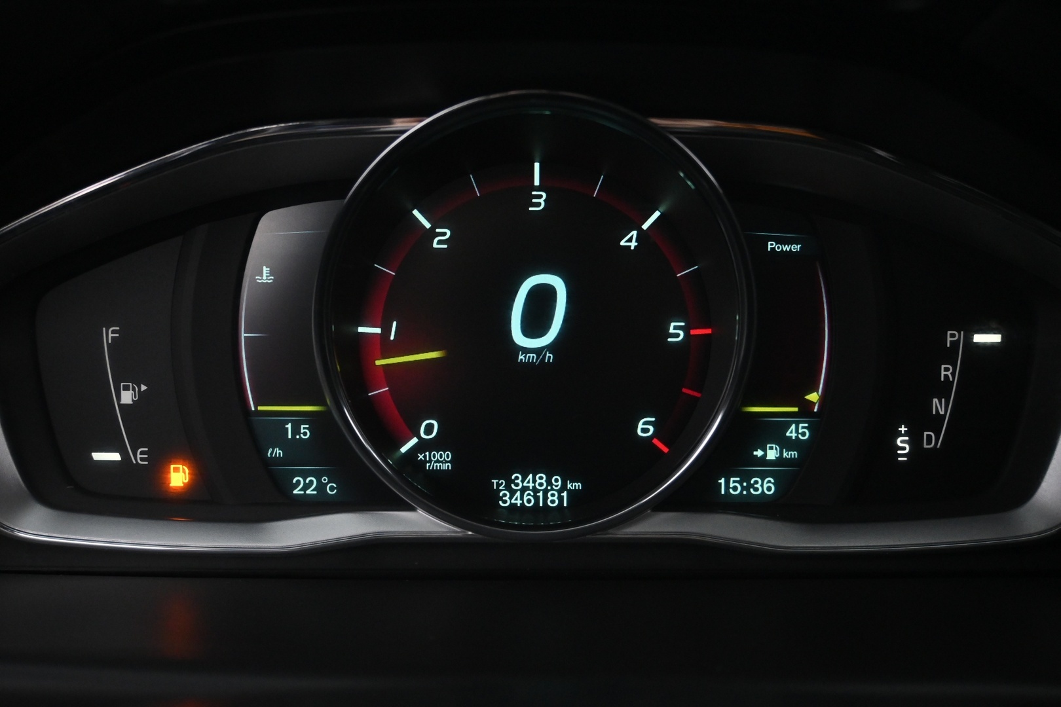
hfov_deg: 51.3
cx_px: 530
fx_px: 1105
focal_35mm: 38
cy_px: 354
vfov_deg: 35.5
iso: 2800
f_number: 4.2
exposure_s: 1/40
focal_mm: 25
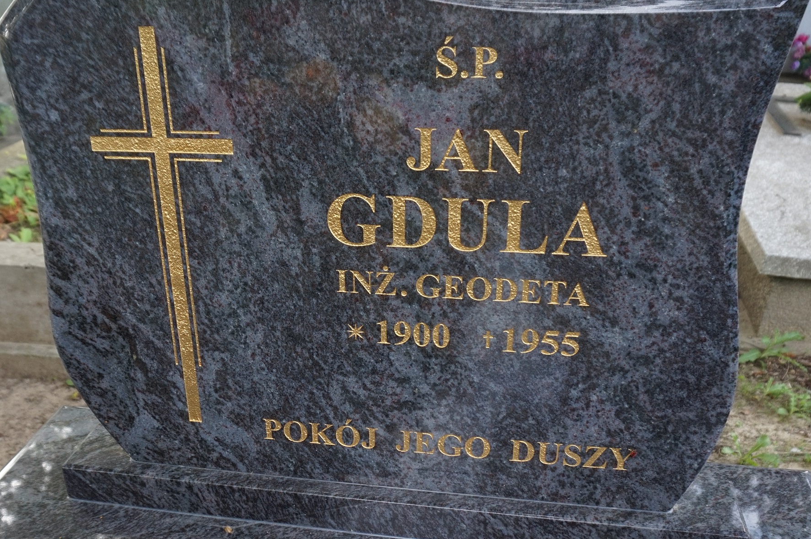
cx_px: 368
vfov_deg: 35.8
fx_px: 833
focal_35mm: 37
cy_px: 318
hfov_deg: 51.8
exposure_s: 1/160
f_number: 4
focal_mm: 16
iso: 400
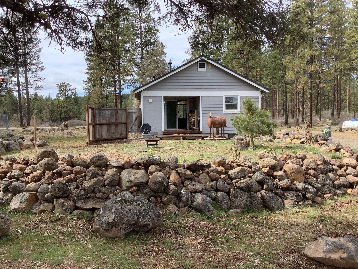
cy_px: 134
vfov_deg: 45.4
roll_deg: +0.9
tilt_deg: -1.5
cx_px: 179
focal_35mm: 31
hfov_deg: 58.4
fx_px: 321
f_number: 2.4
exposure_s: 1/369
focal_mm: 3.3
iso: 25
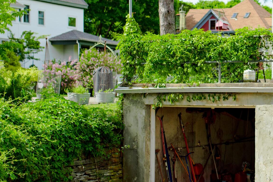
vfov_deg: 15.0
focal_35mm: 91
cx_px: 284
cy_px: 97
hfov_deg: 21.5
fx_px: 690
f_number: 2.2
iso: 100
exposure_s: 1/4000
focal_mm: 35
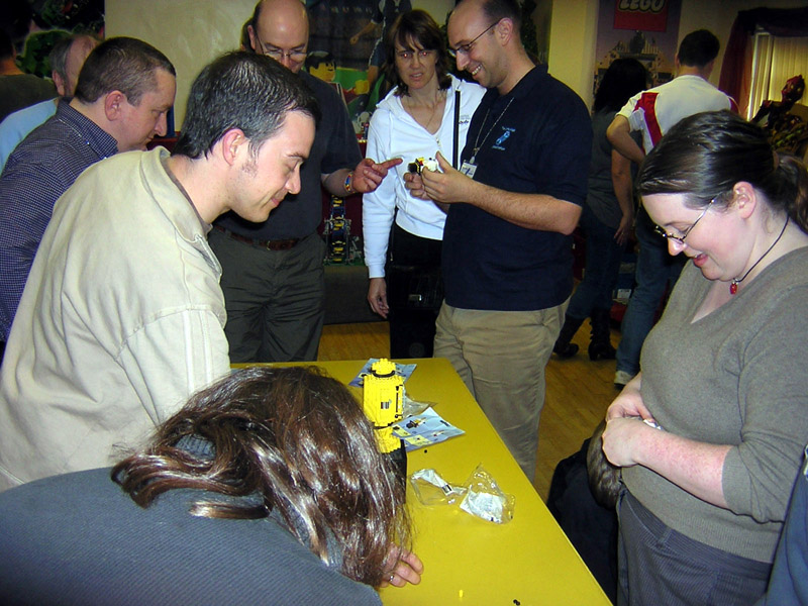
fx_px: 840
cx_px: 404
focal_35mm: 36
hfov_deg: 51.4
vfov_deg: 39.7
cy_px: 303
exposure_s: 1/60.1
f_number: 2.6
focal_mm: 4.7
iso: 125
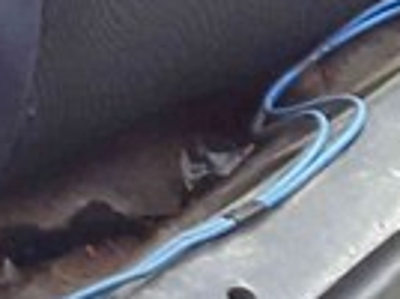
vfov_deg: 6.1
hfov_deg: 7.5
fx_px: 2734
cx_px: -725
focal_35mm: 237
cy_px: -239
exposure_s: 1/40
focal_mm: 3.3
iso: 100
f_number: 2.2
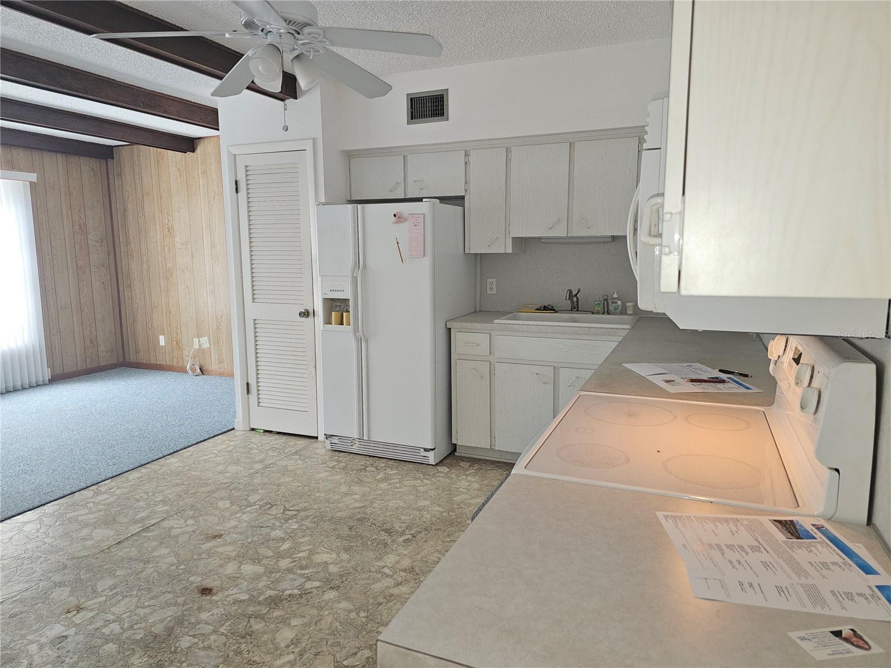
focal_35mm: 23
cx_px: 446
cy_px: 334
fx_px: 592
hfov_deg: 73.9
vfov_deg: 58.9
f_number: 1.7
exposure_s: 1/60
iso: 100
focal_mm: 6.3
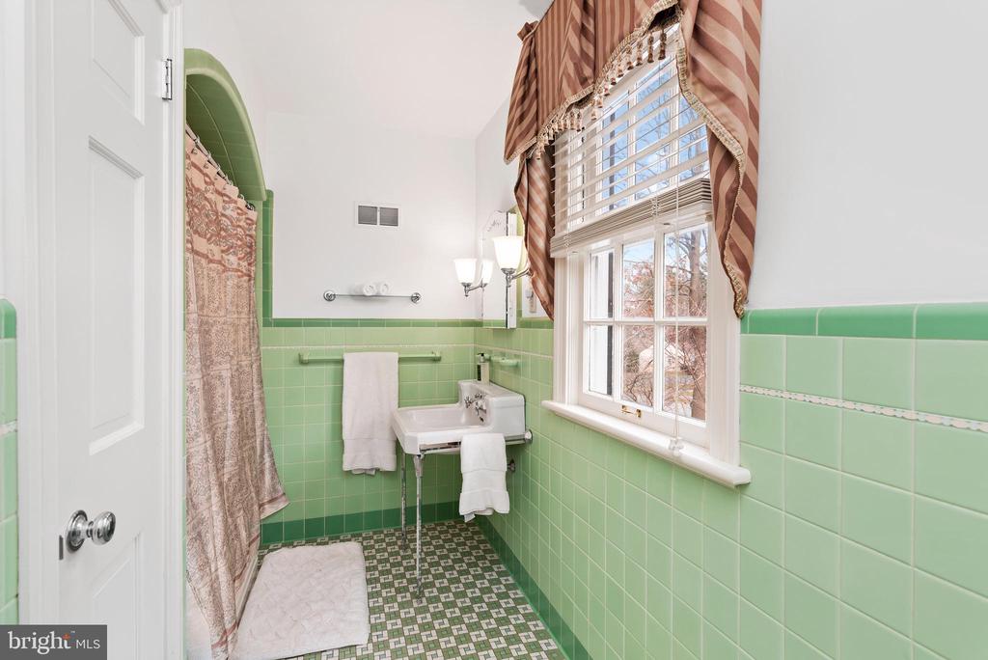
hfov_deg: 93.2
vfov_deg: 70.5
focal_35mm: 17
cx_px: 494
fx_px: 467
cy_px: 330
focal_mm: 17
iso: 400
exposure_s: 1/25
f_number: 6.3
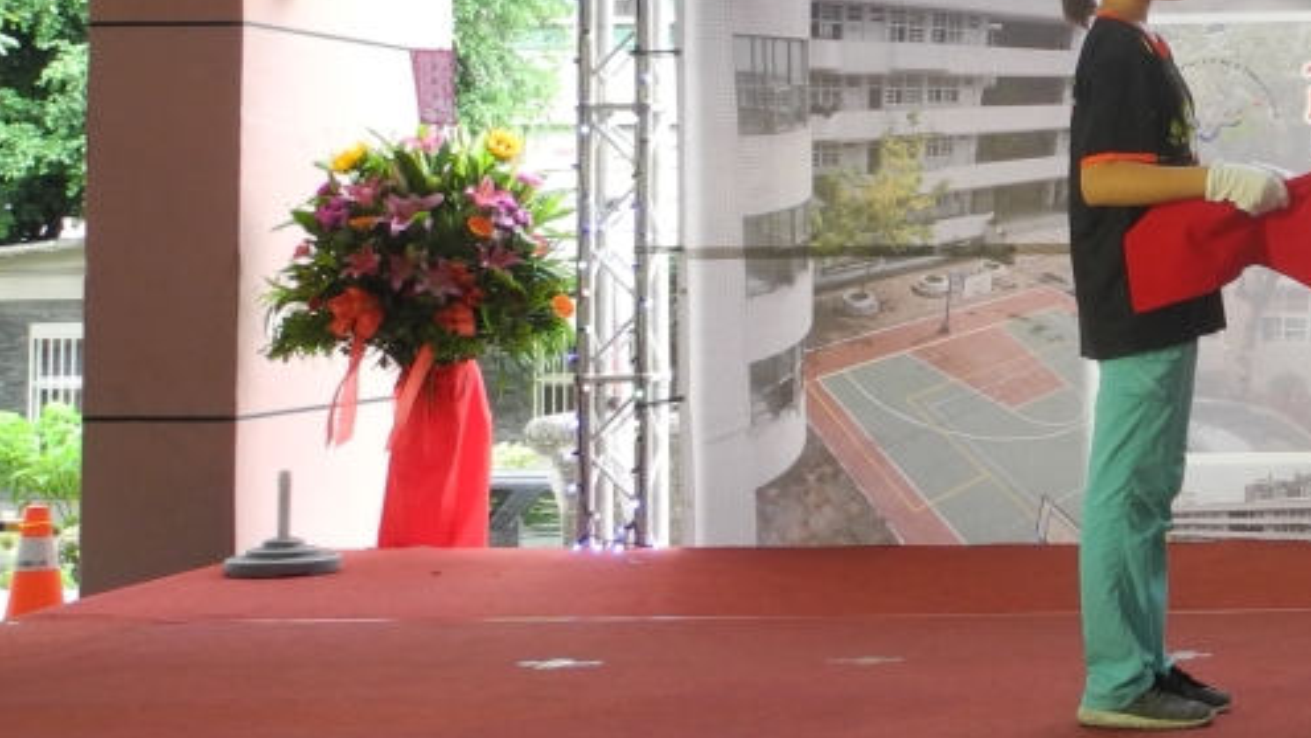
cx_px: 1689
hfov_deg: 21.5
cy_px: 85
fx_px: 3129
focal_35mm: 90
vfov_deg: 13.3
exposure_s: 1/30
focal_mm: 6.8
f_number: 2.8
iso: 160
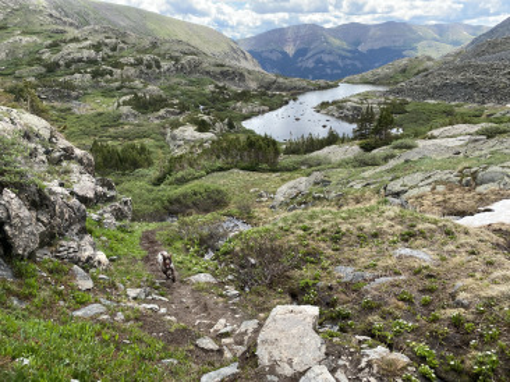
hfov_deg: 67.3
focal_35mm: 26
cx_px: 255
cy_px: 191
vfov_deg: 53.0
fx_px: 383
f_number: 1.8
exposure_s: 1/927
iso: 32
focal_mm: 4.25
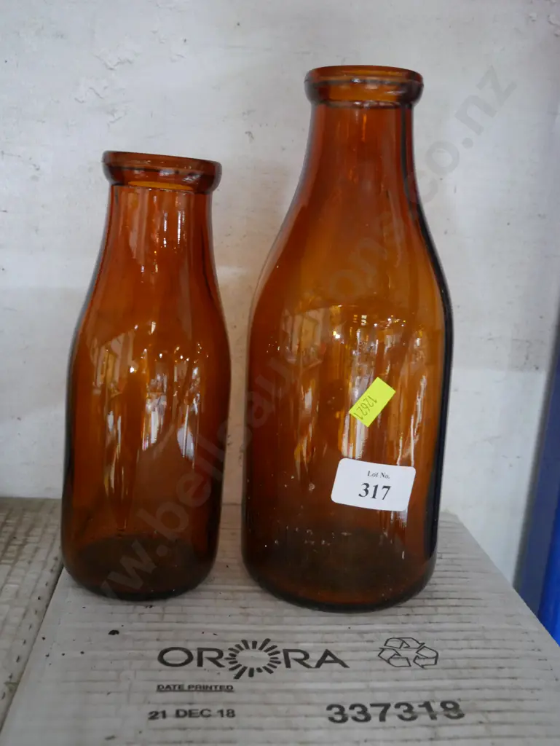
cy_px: 373
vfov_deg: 49.0
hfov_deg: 37.8
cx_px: 280
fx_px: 819
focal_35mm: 38
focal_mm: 19
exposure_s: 1/50
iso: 3200
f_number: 4.1
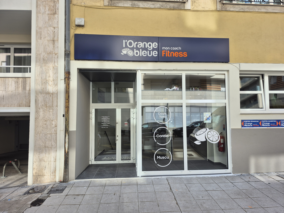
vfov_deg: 58.9
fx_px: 189
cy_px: 106
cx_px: 142
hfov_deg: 73.9
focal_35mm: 23
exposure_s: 1/530
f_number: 1.8
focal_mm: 5.4
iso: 25
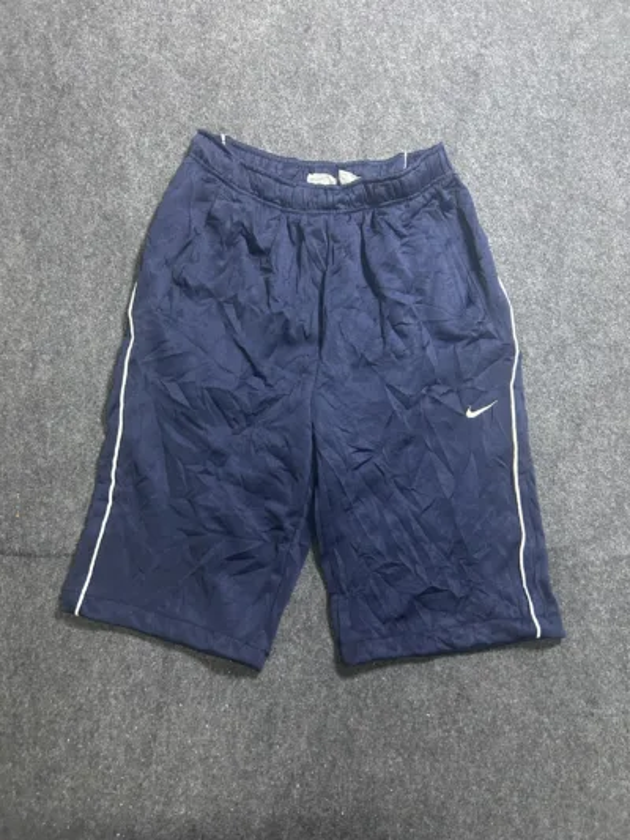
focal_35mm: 26
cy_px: 420
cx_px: 315
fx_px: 631
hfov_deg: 53.1
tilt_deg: -60.2
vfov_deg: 67.3
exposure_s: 1/33
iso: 500
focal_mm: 5.7
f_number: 1.5
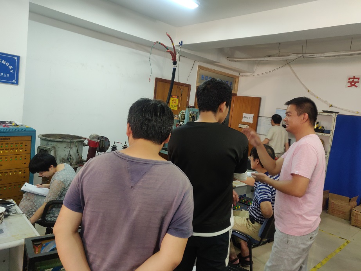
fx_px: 261
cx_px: 180
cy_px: 136
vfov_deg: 54.9
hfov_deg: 69.4
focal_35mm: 25
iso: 640
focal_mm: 4.25
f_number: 1.7
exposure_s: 1/33
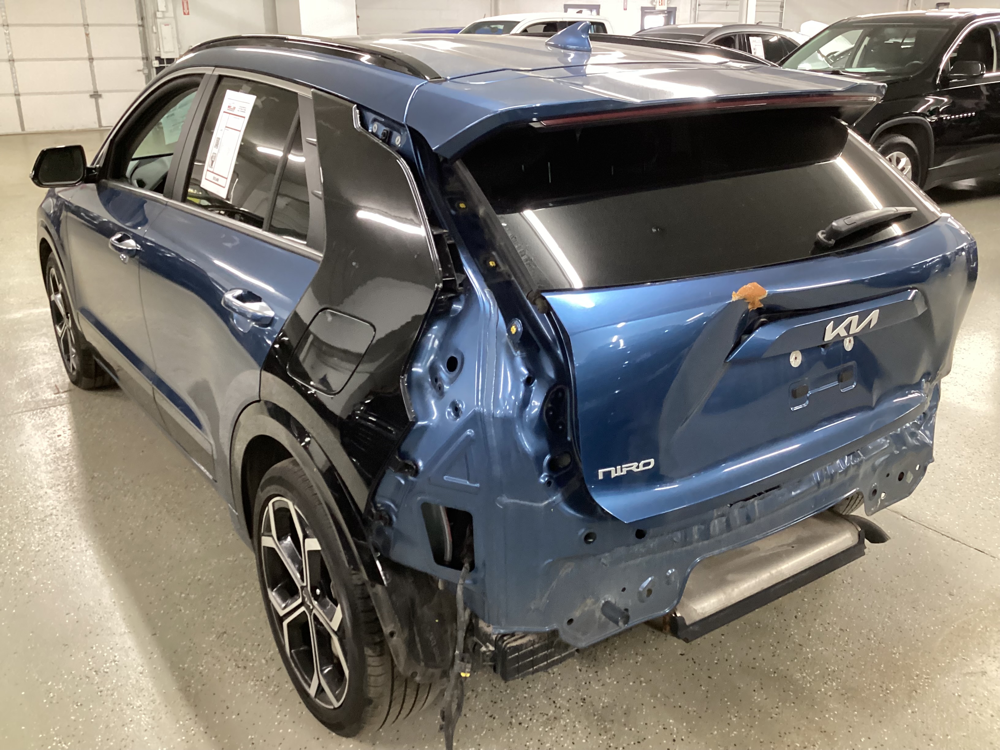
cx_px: 500
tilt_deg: -22.2
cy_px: 375
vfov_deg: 45.4
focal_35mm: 31
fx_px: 896
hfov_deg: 58.4
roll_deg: -0.3
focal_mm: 3.3
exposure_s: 1/25
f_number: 2.4
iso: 320
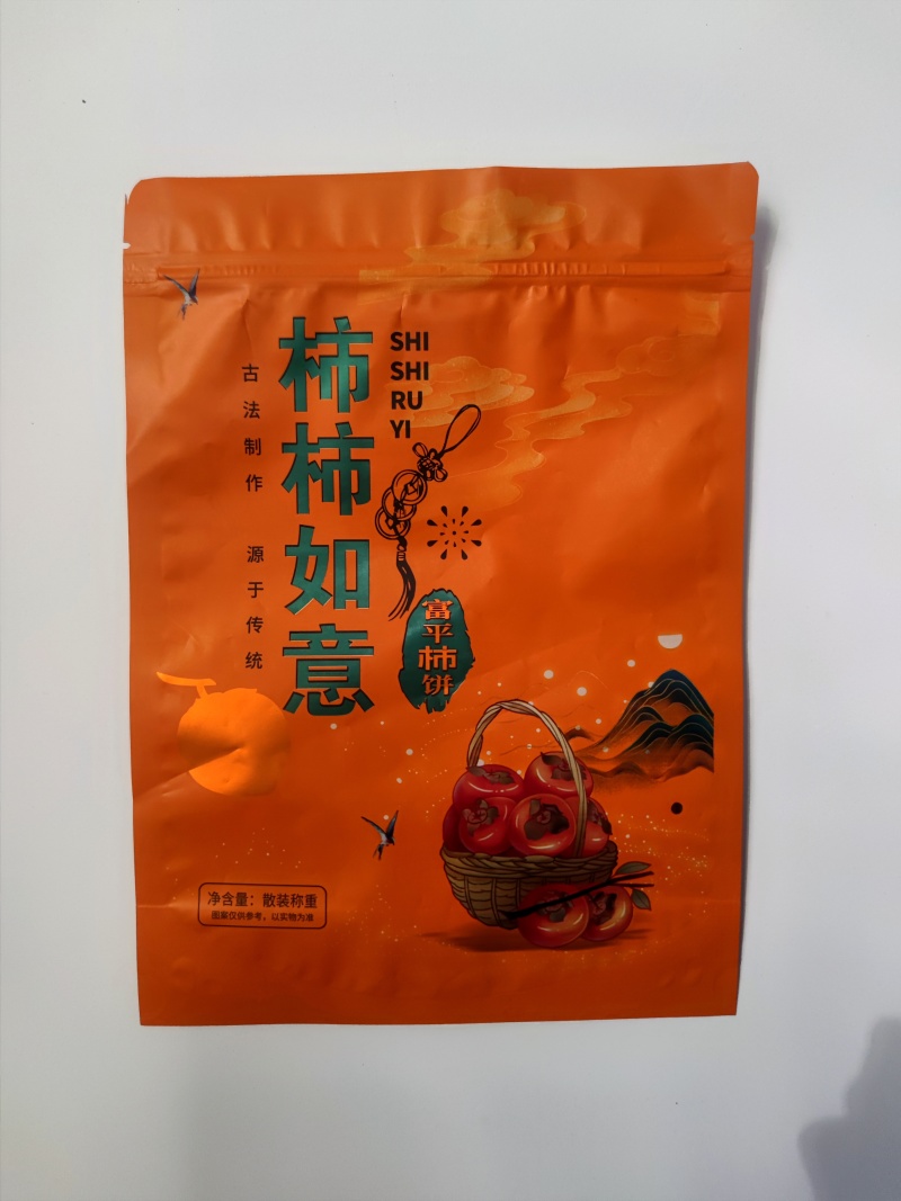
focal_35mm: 24
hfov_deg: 56.8
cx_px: 450
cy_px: 600
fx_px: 833
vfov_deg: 71.6
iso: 190
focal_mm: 6.72
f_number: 1.69
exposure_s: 1/100
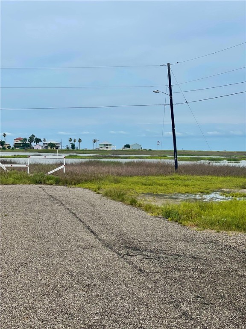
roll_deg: -1.1
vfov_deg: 30.3
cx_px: 123
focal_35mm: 64
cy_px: 164
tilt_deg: -2.2
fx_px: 606
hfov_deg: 22.9
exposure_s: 1/1980
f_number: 2.2
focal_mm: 7.5
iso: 20
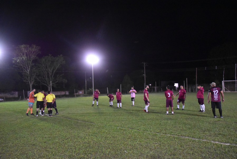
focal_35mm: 33
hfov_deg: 57.2
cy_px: 80
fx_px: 217
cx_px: 118
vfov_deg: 40.0
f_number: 3.5
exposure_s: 1/60
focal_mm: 22
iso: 5600
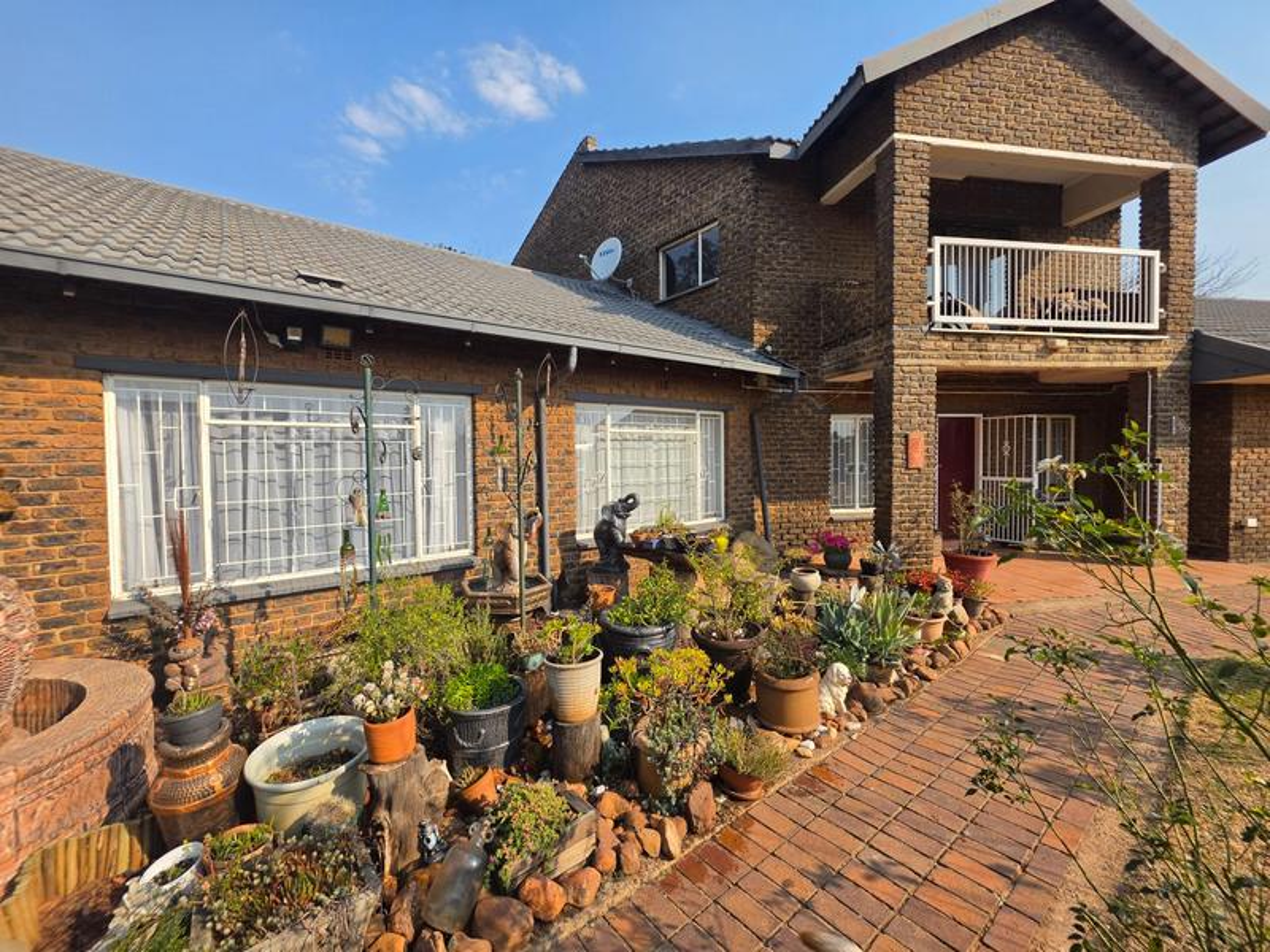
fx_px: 477
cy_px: 476
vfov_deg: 89.9
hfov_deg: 106.2
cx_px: 635
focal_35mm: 13
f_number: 1.9
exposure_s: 1/1073
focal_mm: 2.2
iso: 32
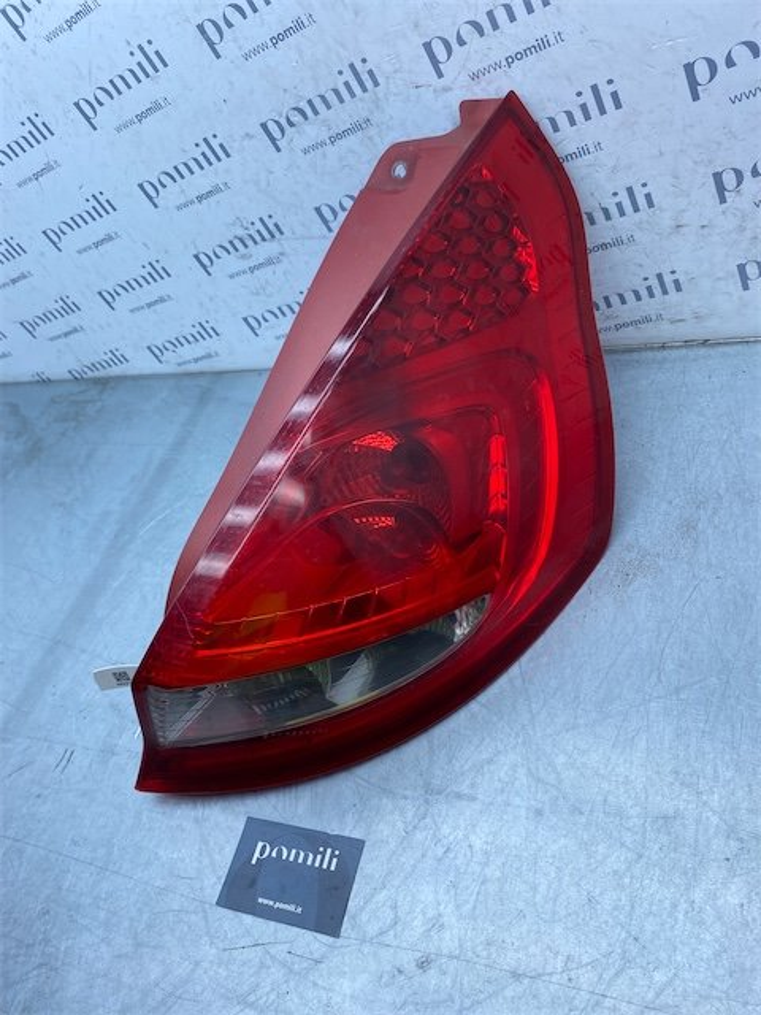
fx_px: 762
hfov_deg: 53.1
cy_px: 508
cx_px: 380
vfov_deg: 67.3
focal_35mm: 26
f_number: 1.8
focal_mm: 4.25
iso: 32
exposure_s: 1/782
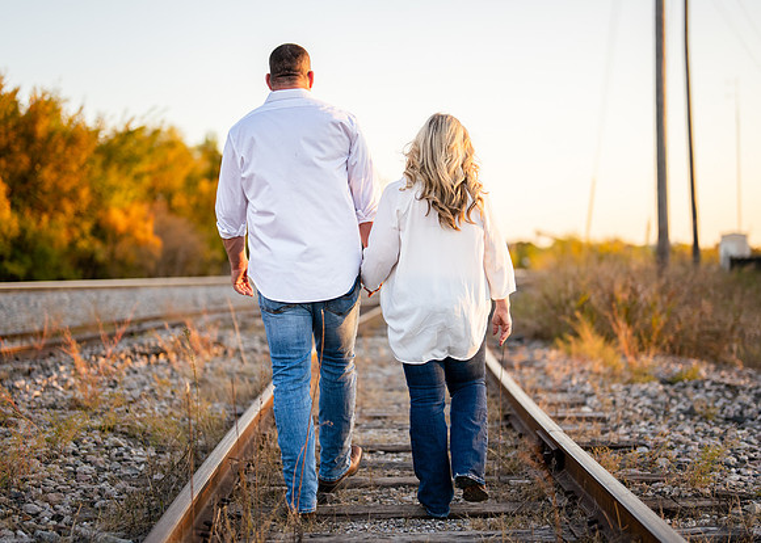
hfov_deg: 33.7
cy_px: 292
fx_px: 1257
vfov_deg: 24.4
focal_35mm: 58
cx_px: 390
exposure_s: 1/1600
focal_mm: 50
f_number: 1.2
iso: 160
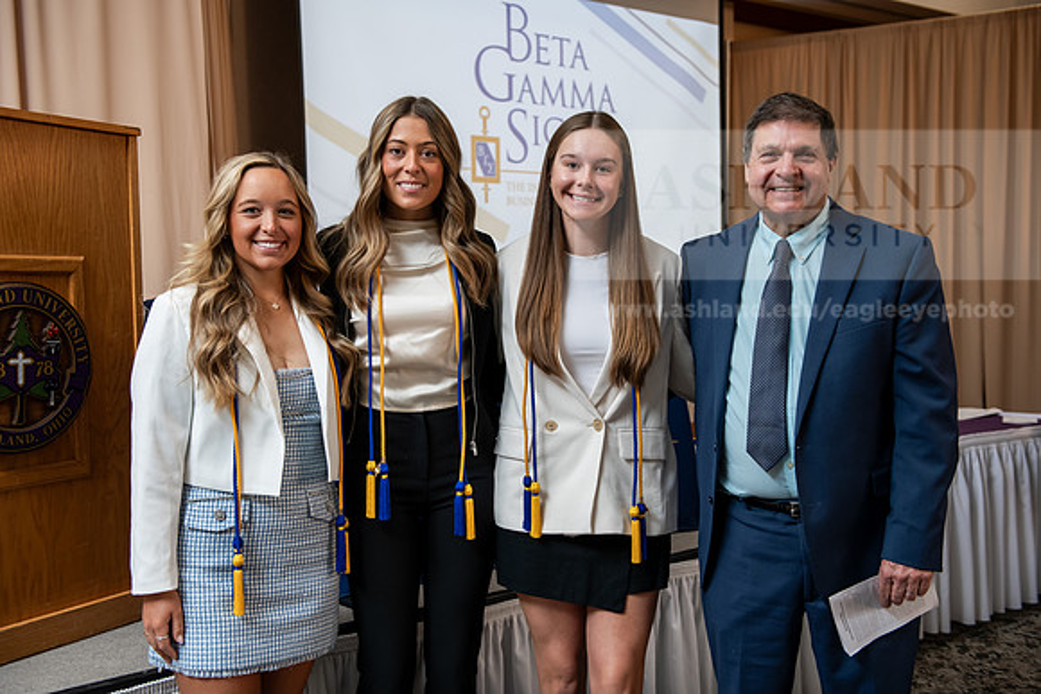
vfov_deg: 33.4
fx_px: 1157
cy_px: 347
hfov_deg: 48.4
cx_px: 520
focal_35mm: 40
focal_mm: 40
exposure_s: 1/250
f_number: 4
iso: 640
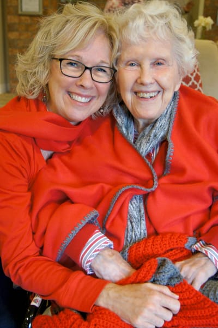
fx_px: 382
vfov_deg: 46.4
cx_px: 109
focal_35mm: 42
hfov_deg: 31.8
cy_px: 164
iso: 1250
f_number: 4.5
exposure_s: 1/50
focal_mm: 28
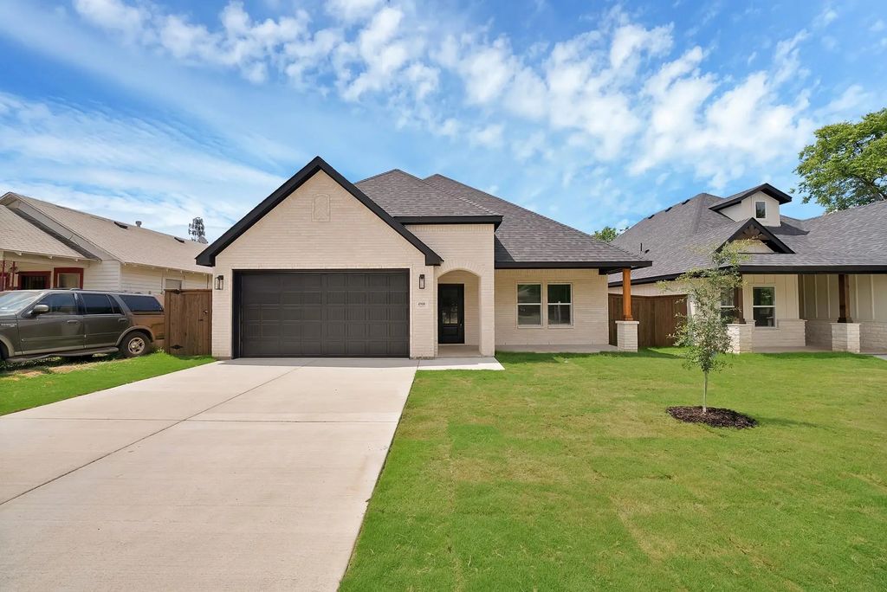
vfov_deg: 90.1
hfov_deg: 112.6
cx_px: 444
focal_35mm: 12
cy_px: 296
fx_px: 296
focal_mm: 12
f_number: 9
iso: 640
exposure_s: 1/500
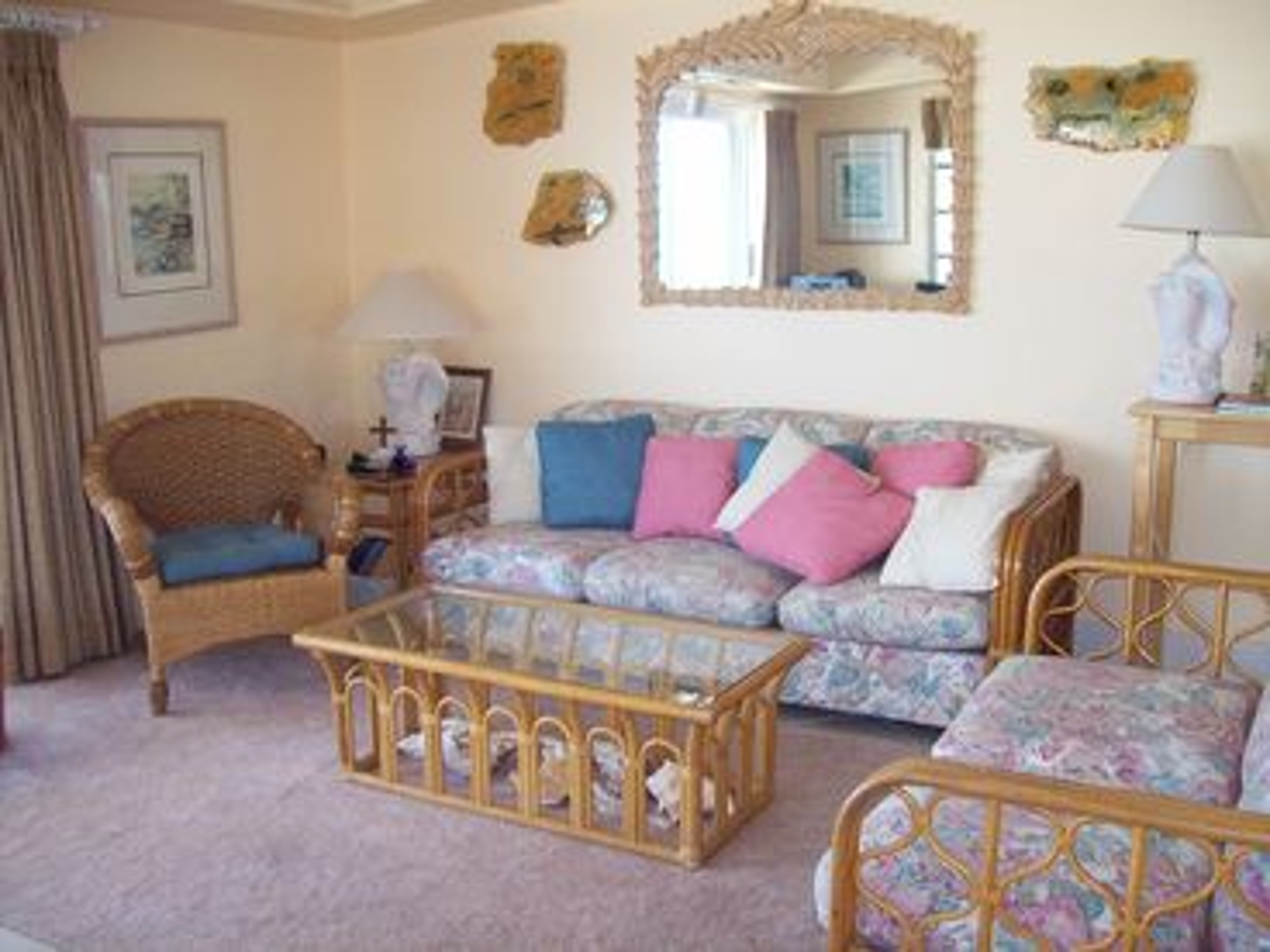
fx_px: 1321
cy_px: 476
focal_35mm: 36
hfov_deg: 51.4
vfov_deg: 39.7
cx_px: 635
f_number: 2.7
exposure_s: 1/64
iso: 140
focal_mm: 6
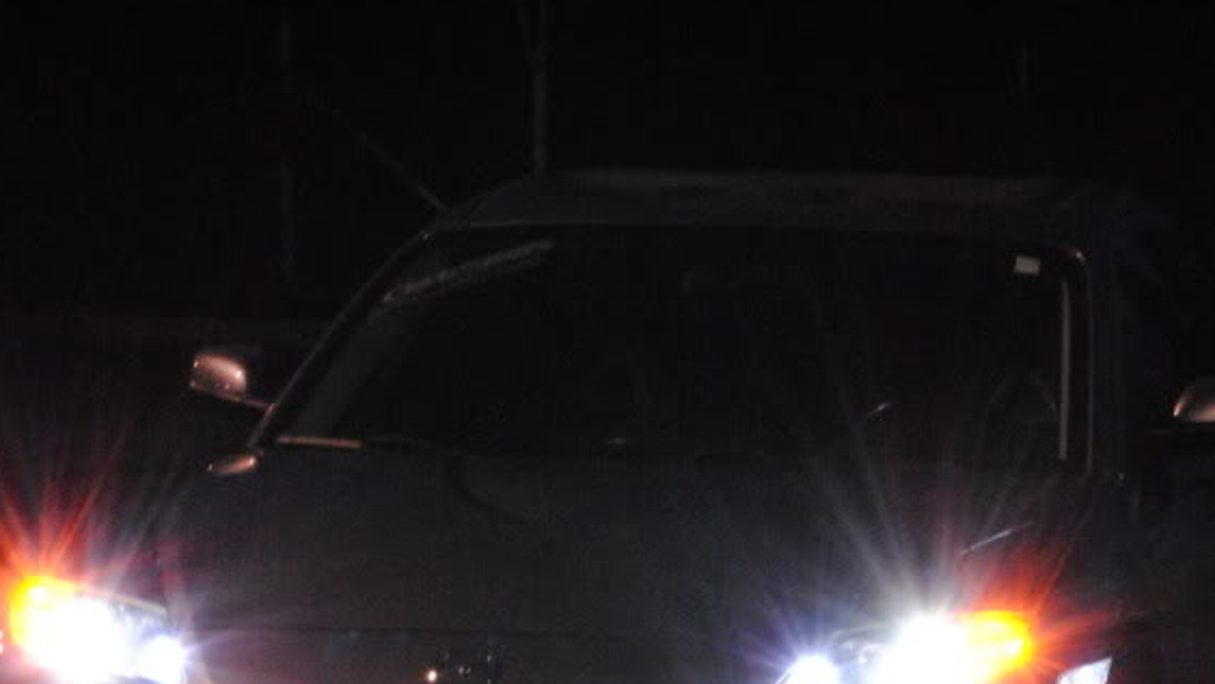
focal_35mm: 320
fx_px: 10312
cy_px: 642
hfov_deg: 6.7
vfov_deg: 3.8
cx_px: 746
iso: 1600
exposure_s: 1/2.5
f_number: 29
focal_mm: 112
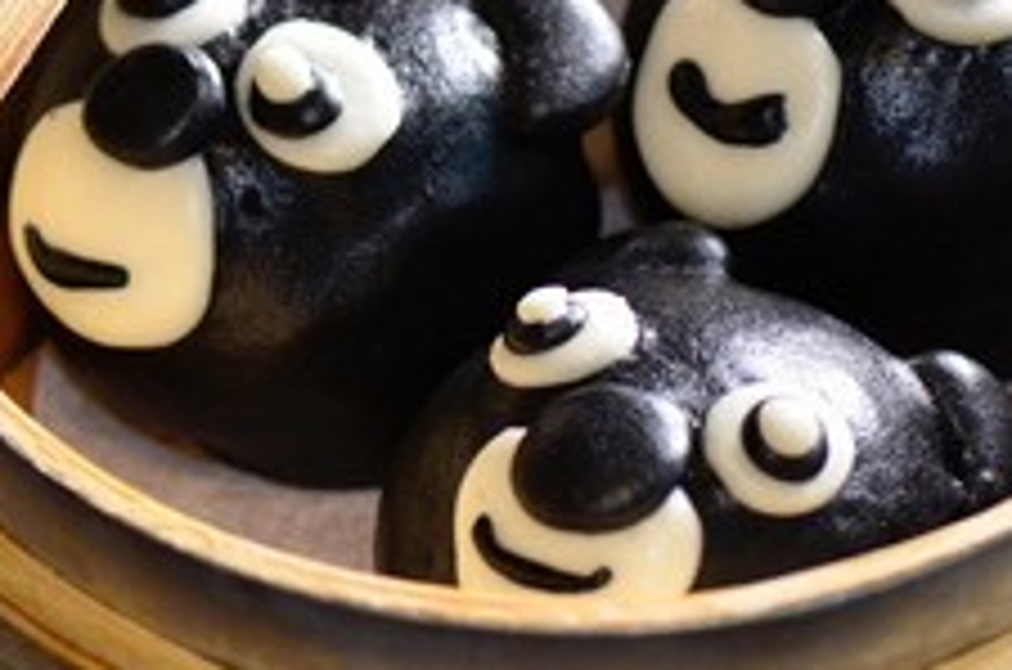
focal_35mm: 419
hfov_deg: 4.9
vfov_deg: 3.3
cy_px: 94
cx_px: 688
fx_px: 11763
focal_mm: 105
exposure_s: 1/250
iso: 320
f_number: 4
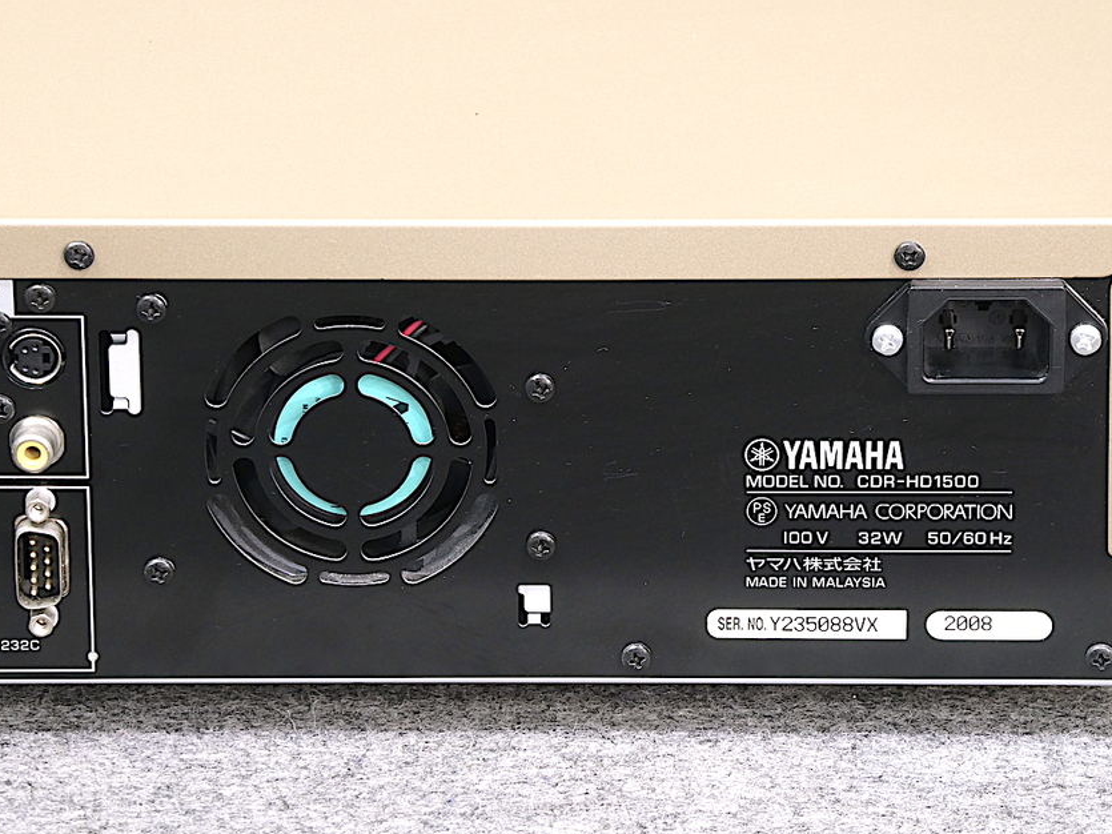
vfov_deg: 6.5
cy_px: 446
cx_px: 561
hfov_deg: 8.6
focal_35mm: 230
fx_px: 7387
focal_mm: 35.8
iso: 200
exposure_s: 1/1.3
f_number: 5.6
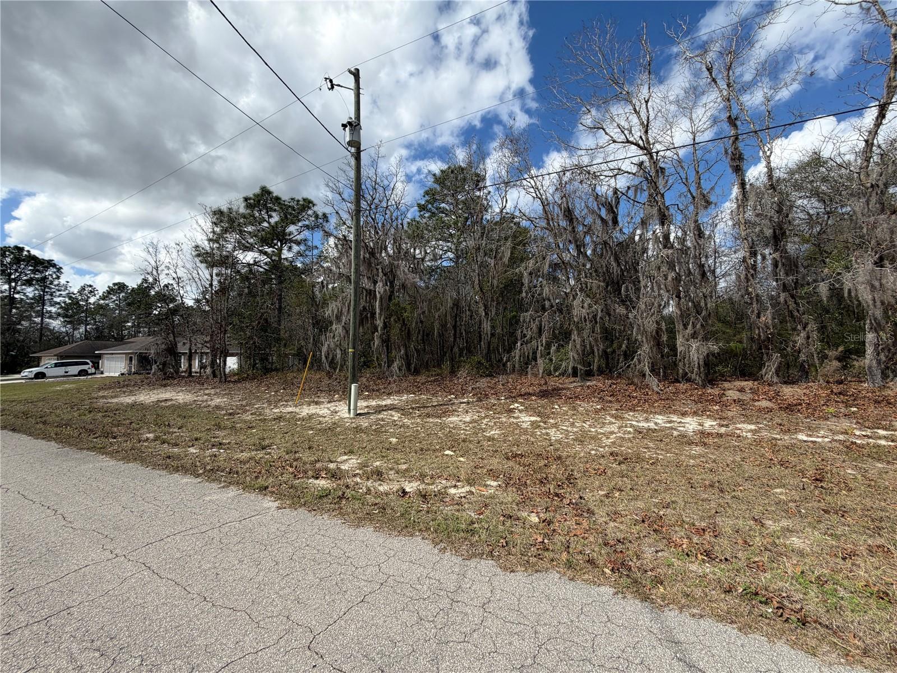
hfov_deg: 102.1
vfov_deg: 85.7
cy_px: 336
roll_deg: +1.2
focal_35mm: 14
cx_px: 448
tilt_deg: +3.3
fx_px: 363
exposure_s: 1/841
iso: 20
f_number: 2.2
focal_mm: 2.22
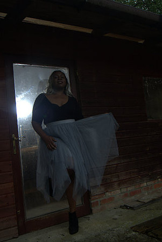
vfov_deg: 57.2
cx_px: 81
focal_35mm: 33
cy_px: 121
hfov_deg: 40.1
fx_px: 222
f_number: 4
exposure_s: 1/100
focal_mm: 22
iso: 100
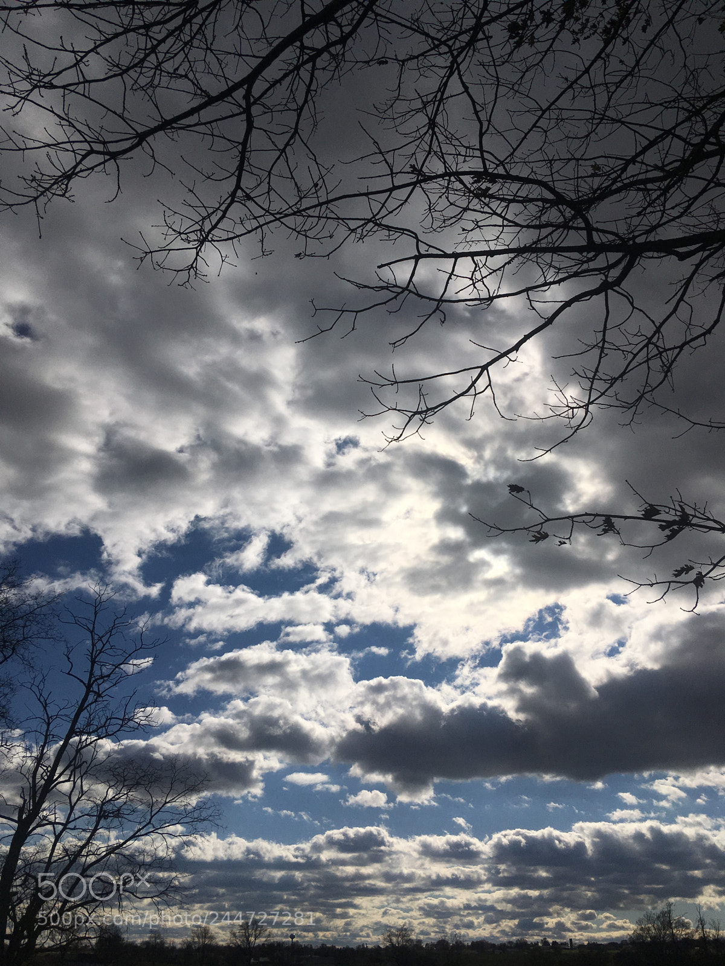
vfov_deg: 61.7
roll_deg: -0.4
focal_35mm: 29
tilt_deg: +29.1
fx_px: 810
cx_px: 362
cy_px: 483
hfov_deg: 48.2
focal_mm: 4.15
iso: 25
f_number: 2.2
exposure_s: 1/19231
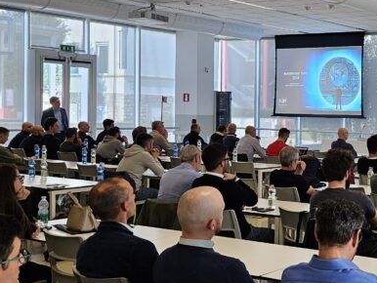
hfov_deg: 28.7
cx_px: 415
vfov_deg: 24.0
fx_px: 665
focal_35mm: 61
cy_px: 129
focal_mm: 5.4
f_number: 1.8
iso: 64
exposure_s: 1/100
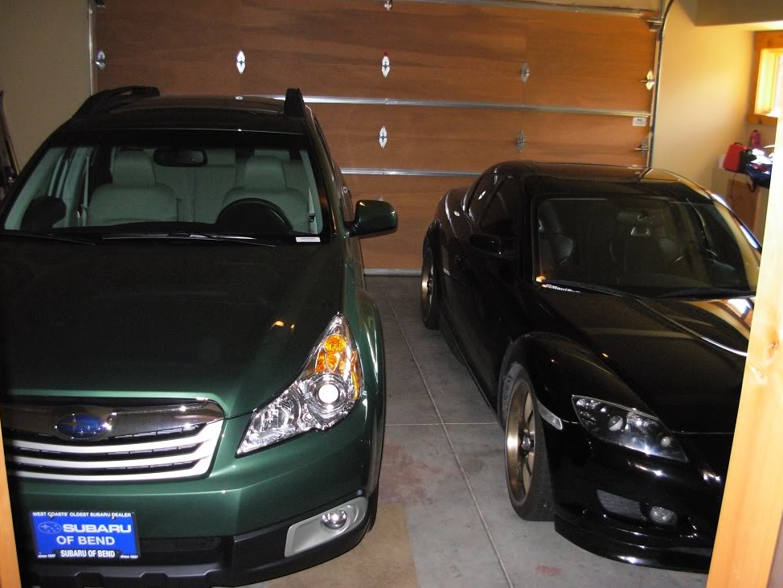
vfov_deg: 36.8
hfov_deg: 47.9
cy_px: 296
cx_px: 392
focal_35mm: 39
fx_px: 882
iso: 400
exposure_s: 1/114
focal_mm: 6.3
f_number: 2.9
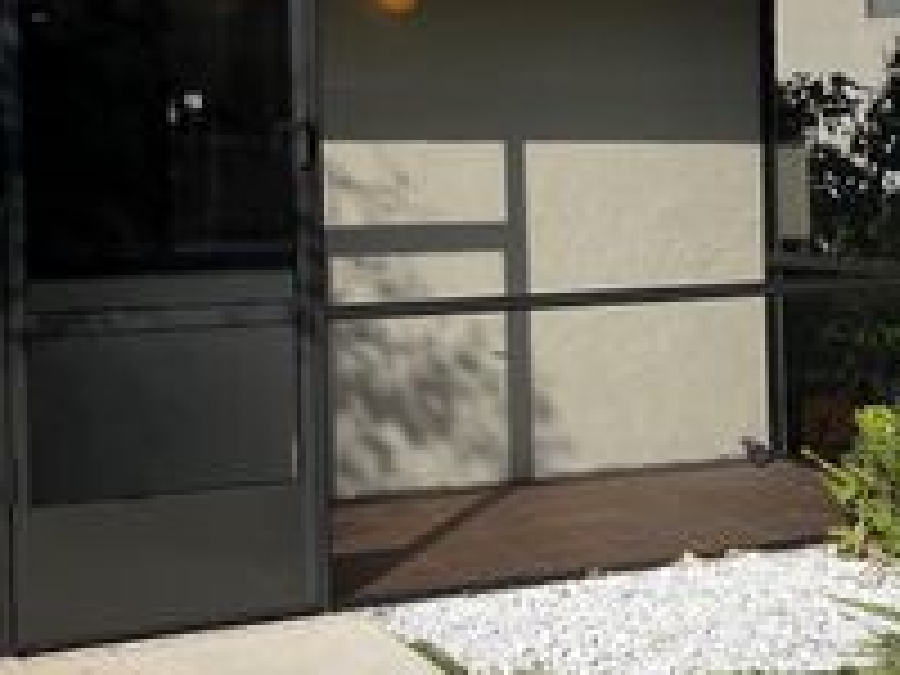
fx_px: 1690
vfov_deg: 22.5
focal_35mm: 65
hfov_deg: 29.8
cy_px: 223
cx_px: 472
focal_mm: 4.2
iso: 32
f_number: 1.6
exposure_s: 1/4464
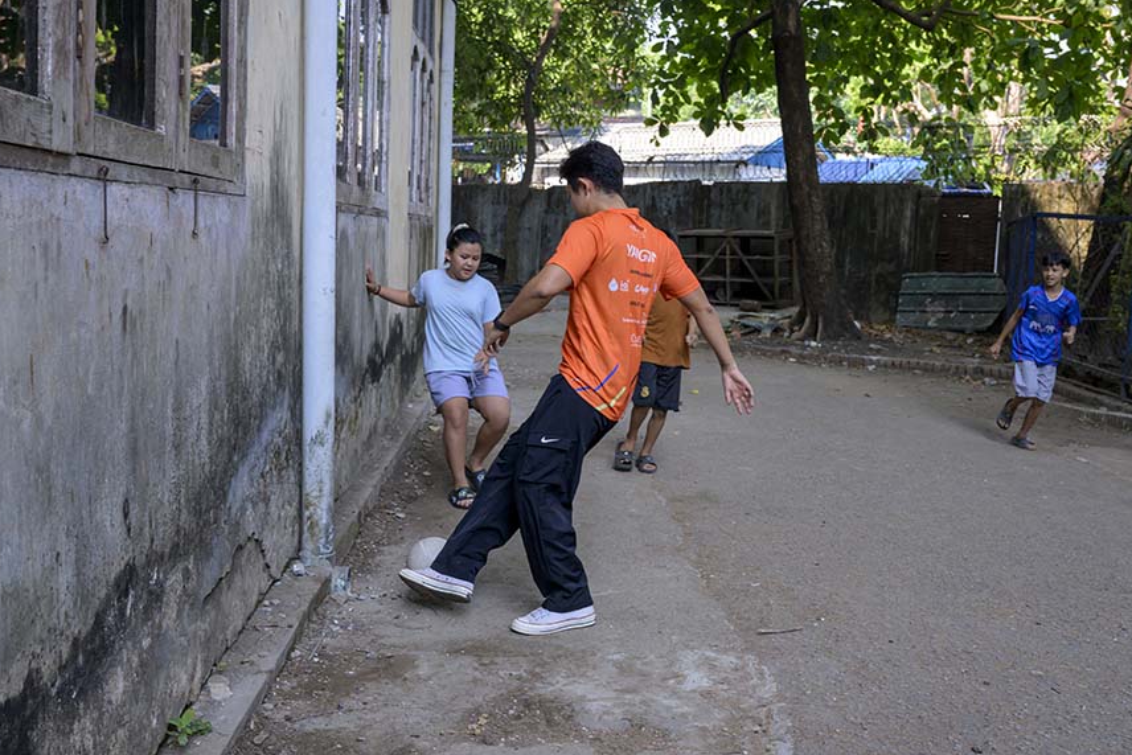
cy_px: 354
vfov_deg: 35.4
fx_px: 1181
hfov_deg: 51.1
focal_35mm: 38
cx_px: 614
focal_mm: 33.5
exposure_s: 1/640
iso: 1400
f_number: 5.6
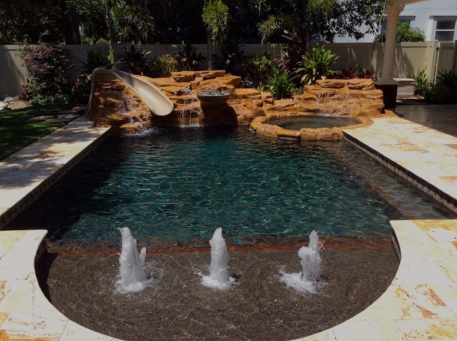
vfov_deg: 42.8
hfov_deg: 55.4
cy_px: 175
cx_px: 223
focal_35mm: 33
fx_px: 435
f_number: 2.4
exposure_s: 1/1431
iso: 32
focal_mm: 3.3
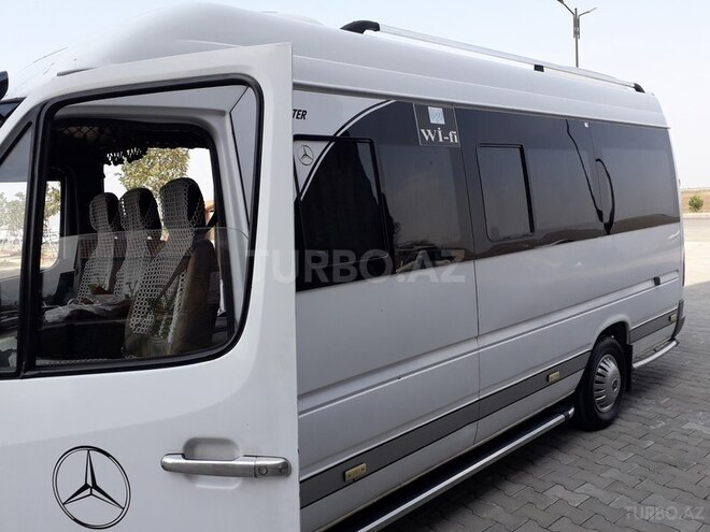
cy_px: 266
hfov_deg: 65.3
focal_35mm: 27
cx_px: 355
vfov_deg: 51.4
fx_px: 554
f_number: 1.9
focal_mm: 3.6
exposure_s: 1/882
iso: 40
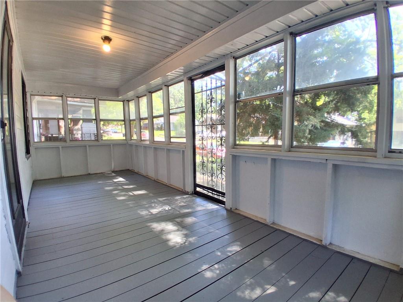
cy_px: 151
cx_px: 202
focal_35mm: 17
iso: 160
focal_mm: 1.4
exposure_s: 1/120
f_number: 2.2
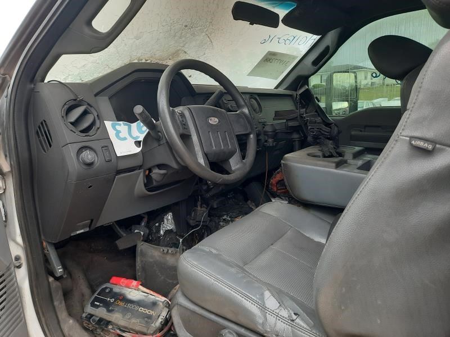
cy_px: 168
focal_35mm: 25
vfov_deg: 54.9
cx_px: 225
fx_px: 325
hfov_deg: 69.4
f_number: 2
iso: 64
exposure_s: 1/60
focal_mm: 4.6
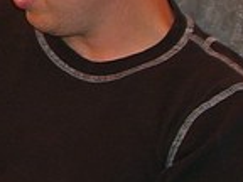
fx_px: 1467
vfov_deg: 7.1
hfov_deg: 9.0
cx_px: -223
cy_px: 25
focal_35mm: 209
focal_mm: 7.6
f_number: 3
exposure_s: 1/200
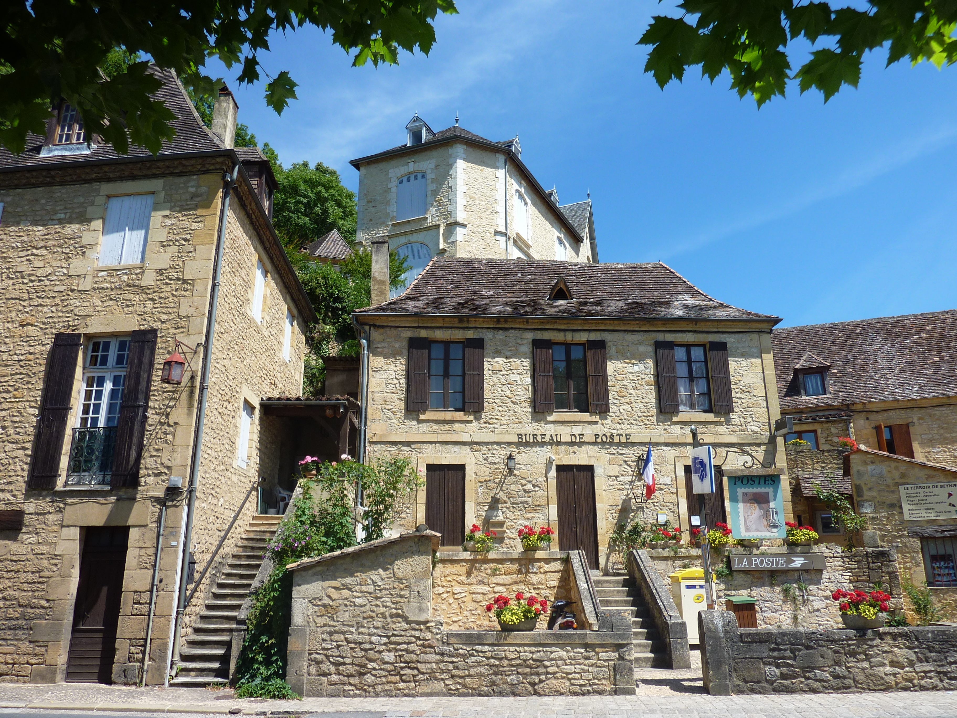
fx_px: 691
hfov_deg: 69.4
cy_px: 359
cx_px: 478
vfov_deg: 54.9
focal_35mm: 25
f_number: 4
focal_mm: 4.1
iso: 80
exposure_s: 1/500
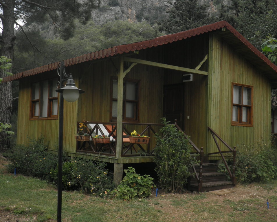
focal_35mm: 47
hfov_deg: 39.5
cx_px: 140
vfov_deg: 32.1
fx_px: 385
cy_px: 111
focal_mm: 8.2
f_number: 4.4
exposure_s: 1/250
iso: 64
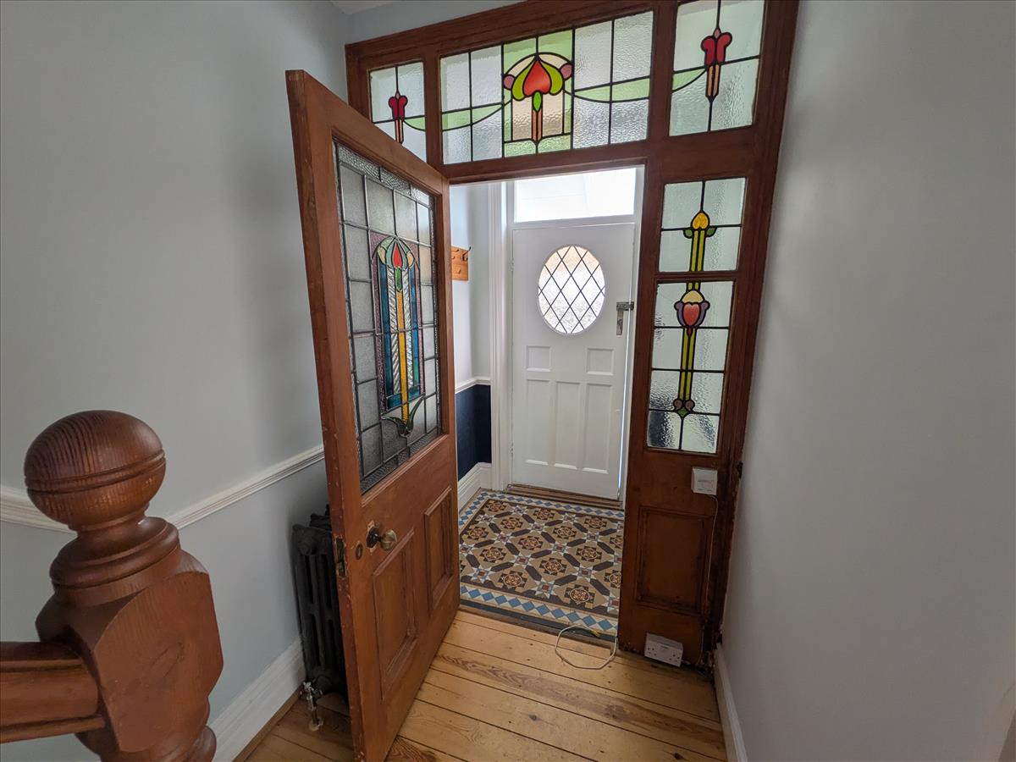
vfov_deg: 85.7
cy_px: 381
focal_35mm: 14
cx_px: 508
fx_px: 411
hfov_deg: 102.1
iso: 55
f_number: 2.2
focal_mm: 1.85
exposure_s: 1/55.3
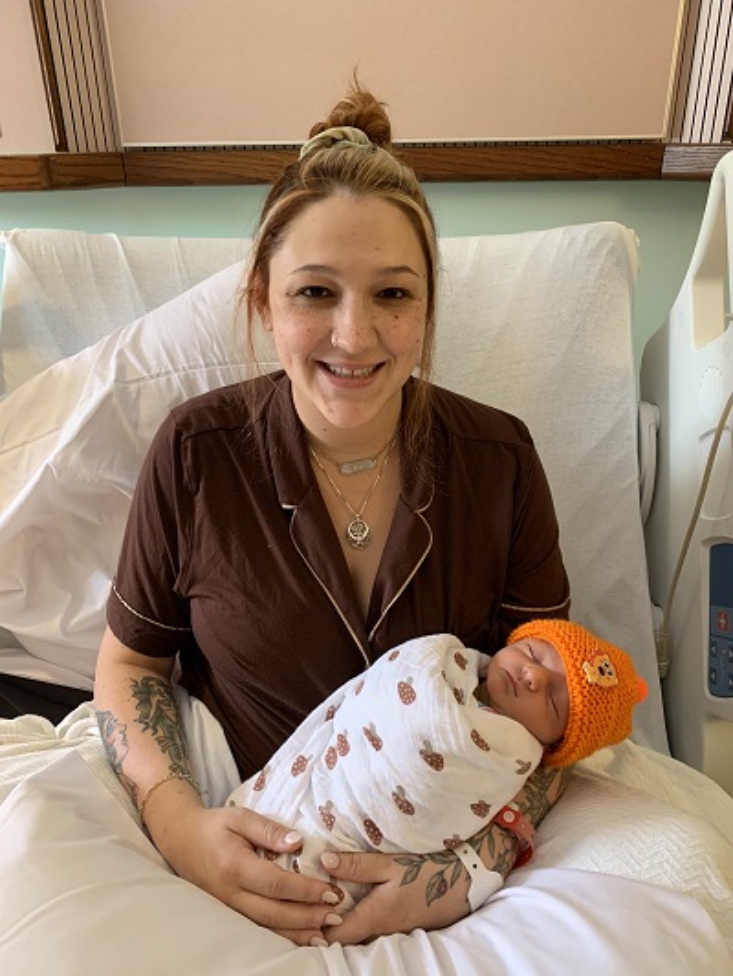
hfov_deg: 53.1
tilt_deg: -24.5
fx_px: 734
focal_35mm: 26
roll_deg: +2.3
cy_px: 488
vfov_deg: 67.3
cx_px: 366
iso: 320
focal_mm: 4.25
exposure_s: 1/60
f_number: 1.8
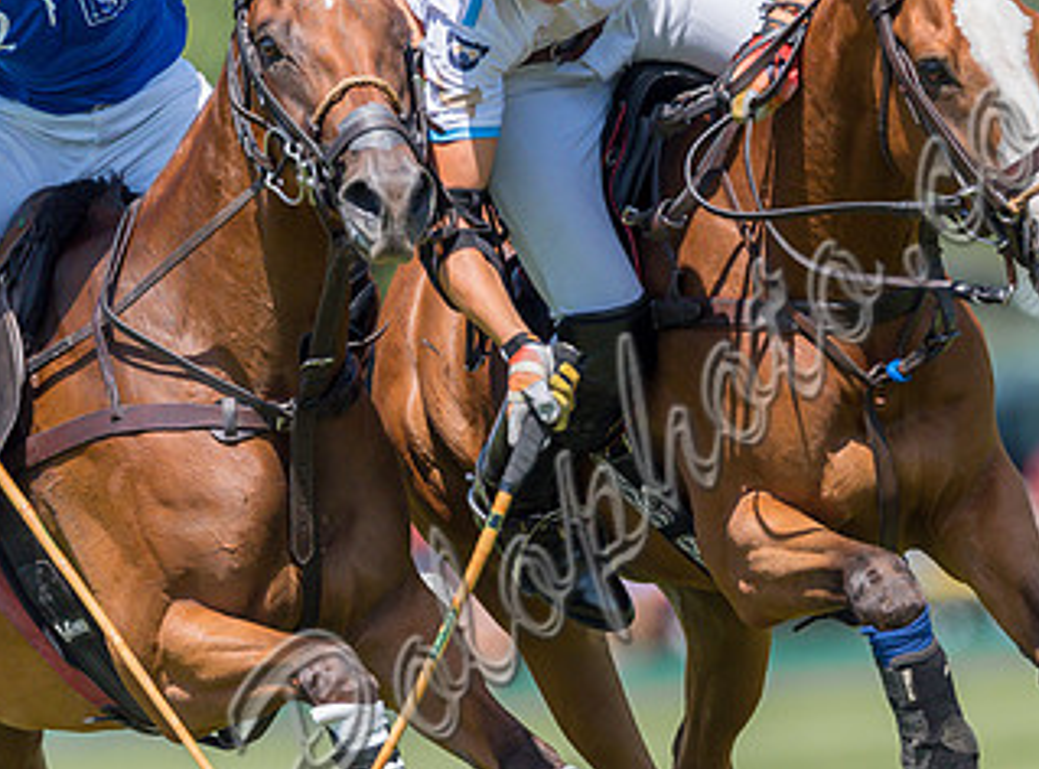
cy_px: 427
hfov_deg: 2.0
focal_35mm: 993
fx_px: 29660
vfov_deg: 1.5
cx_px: 754
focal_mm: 500
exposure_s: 1/4000
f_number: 4
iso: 320
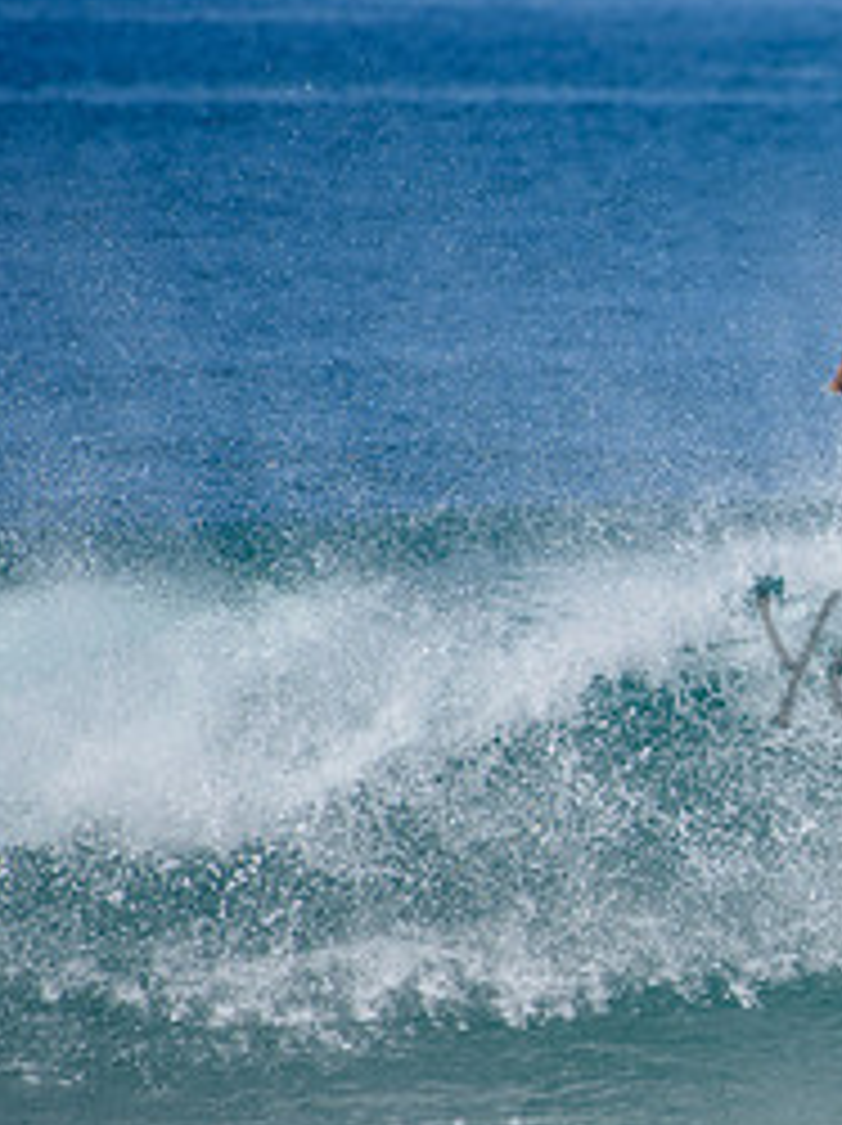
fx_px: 36256
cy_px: 619
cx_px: 1220
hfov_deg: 1.3
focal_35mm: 1116
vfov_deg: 1.8
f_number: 5.6
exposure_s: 1/2000
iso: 160
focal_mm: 500
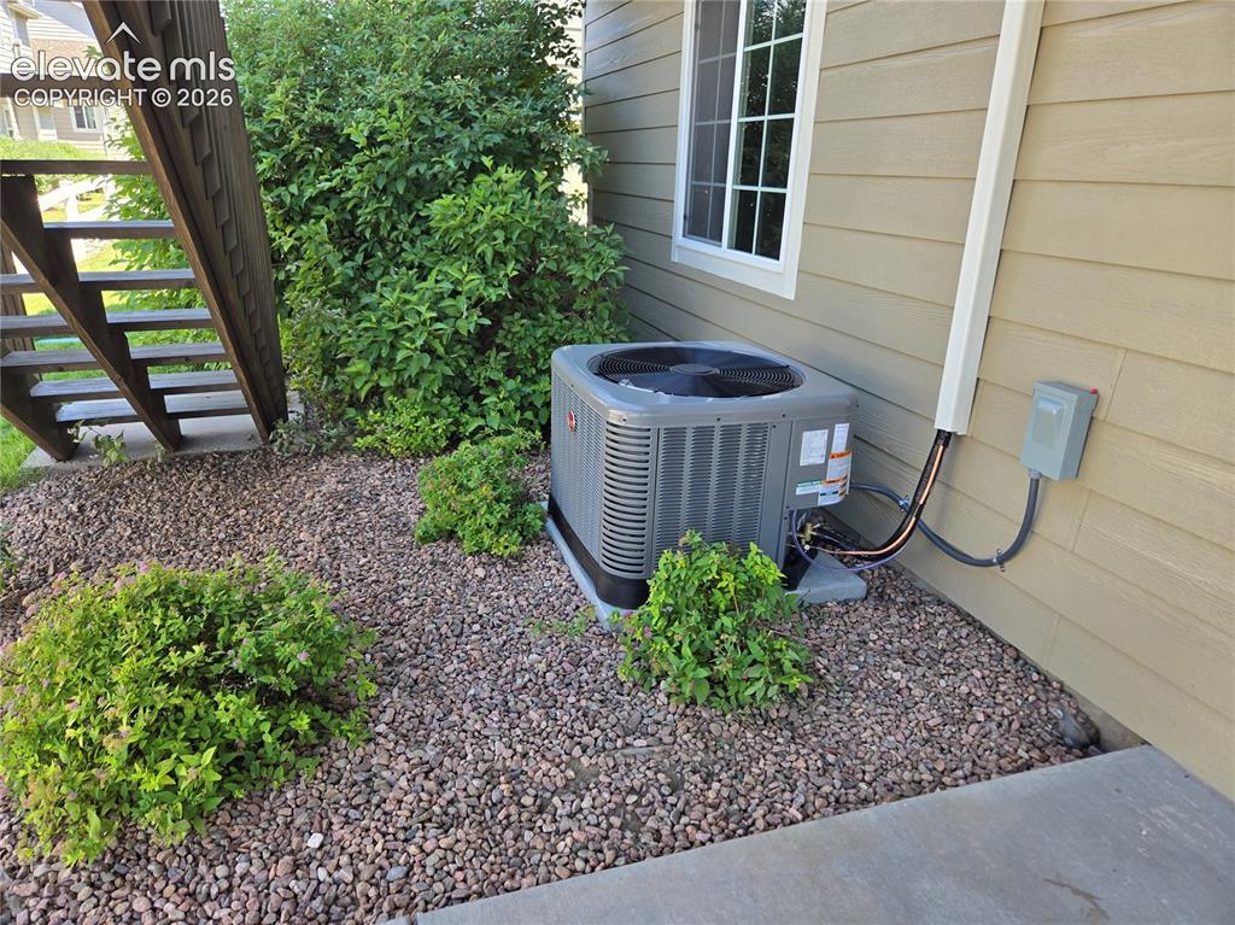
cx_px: 618
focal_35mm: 23
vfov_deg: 58.8
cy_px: 462
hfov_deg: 74.0
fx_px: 820
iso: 25
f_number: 1.8
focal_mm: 5.4
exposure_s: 1/183
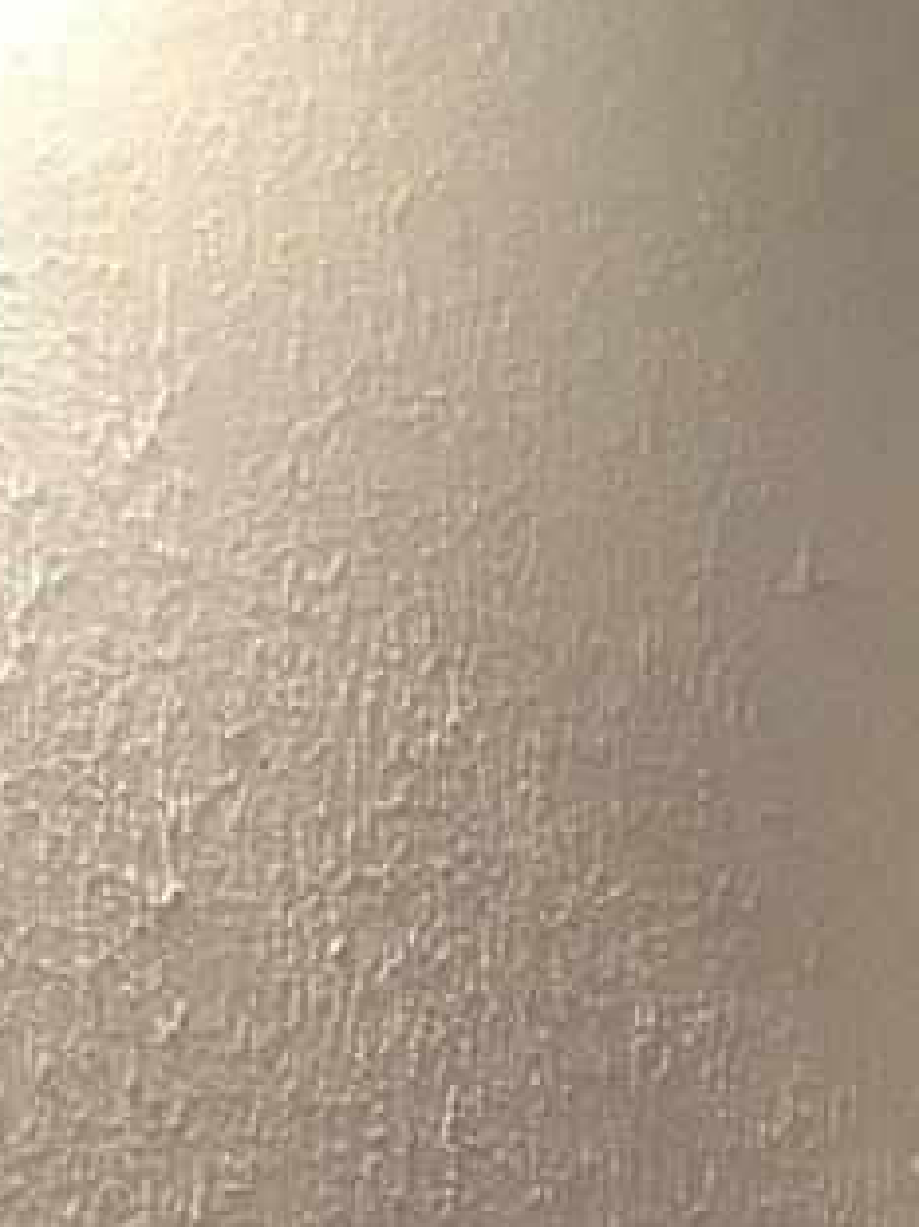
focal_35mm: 108
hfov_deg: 13.6
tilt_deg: -10.3
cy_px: 2284
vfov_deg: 15.4
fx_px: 3826
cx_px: 138
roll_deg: +1.8
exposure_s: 1/20
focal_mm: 3.99
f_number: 1.8
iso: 40
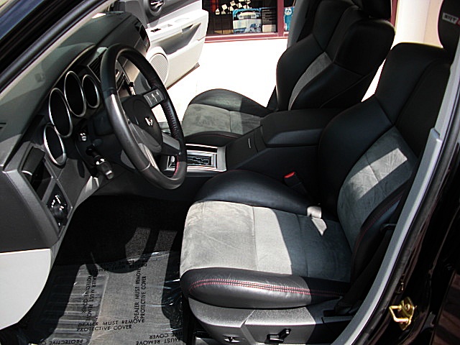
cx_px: 230
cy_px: 172
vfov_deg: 39.7
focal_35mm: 36
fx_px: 478
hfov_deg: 51.4
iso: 50
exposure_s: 1/250
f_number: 2.8
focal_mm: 6.3
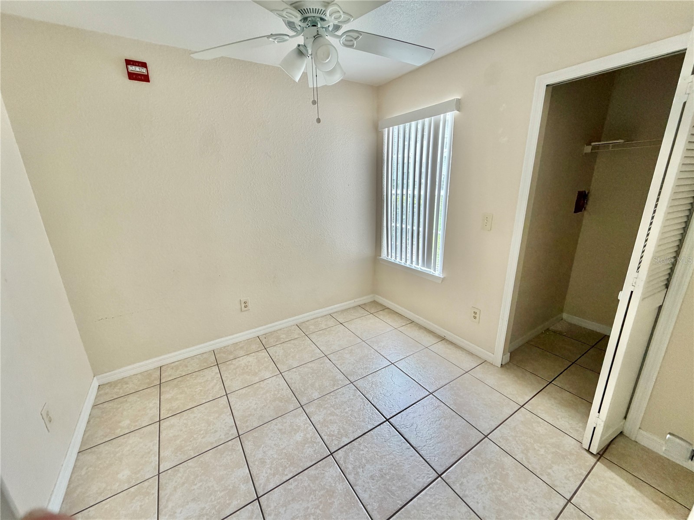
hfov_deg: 102.1
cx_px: 347
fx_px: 281
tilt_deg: -16.1
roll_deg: +1.7
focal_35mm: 14
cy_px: 260
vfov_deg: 85.7
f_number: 2.2
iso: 250
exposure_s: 1/121
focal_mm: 2.22
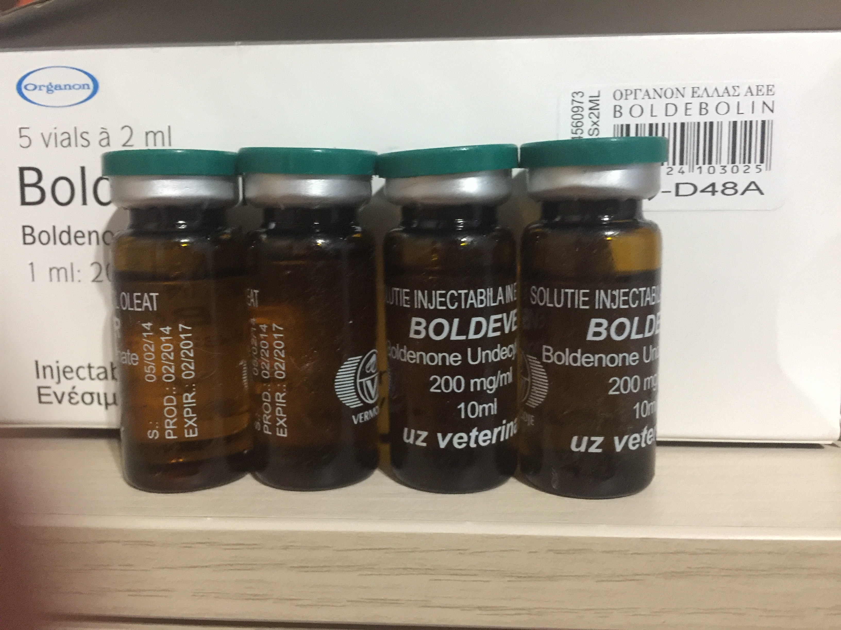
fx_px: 705
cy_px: 315
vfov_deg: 48.2
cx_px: 420
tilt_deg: -8.1
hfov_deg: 61.7
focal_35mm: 29
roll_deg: -0.4
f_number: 2.2
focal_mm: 4.15
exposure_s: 1/8
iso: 200
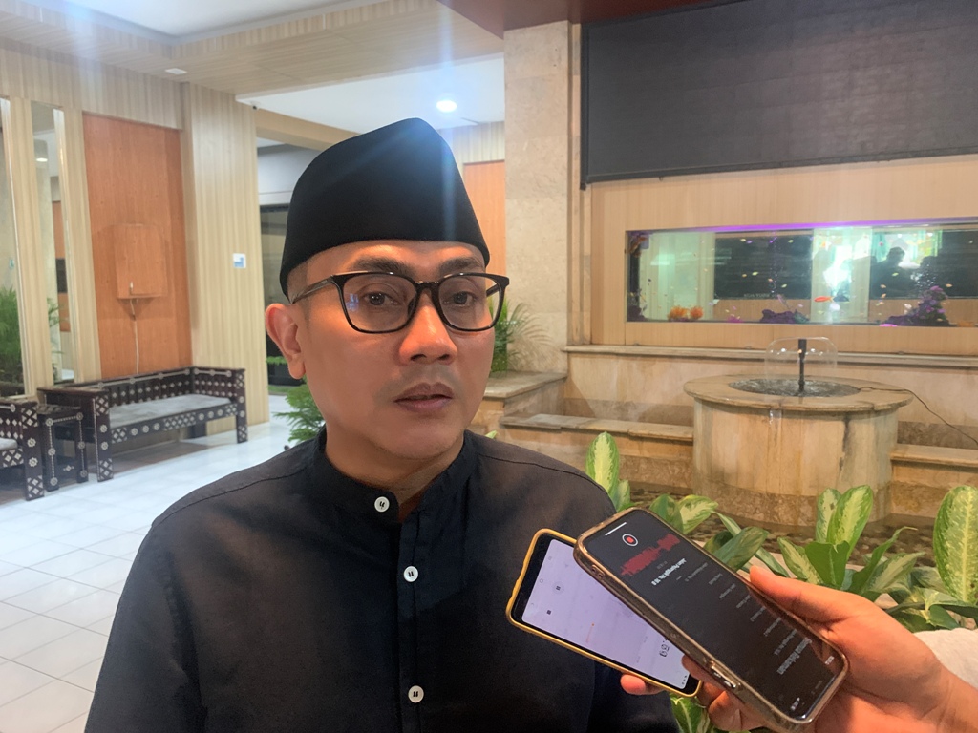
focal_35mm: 26
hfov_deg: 67.3
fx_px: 735
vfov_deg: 53.1
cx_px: 489
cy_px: 366
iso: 500
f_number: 1.8
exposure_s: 1/30
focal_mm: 4.25
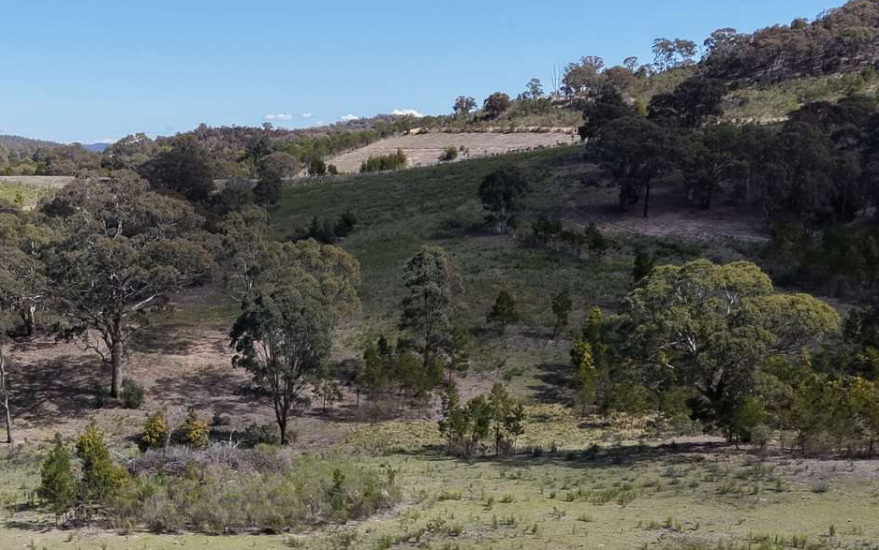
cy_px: 461
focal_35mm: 52
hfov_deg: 37.3
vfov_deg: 24.4
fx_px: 1246
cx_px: 163
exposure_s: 1/5000
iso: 400
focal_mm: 8.67
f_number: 1.8
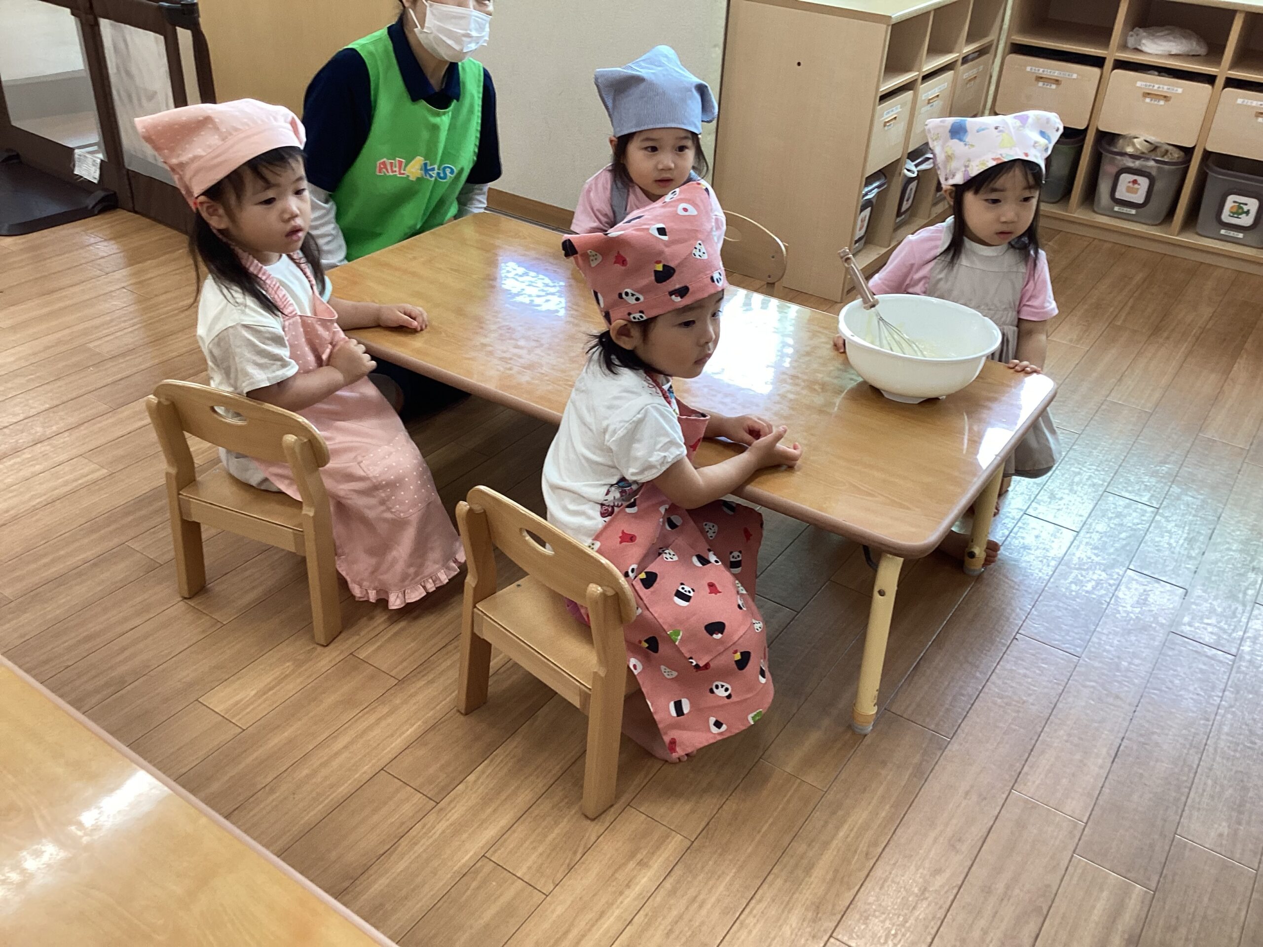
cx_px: 632
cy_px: 474
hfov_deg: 58.4
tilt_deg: -33.6
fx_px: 1131
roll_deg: -3.4
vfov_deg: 45.4
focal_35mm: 31
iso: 64
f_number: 2.4
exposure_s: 1/60
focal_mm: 3.3
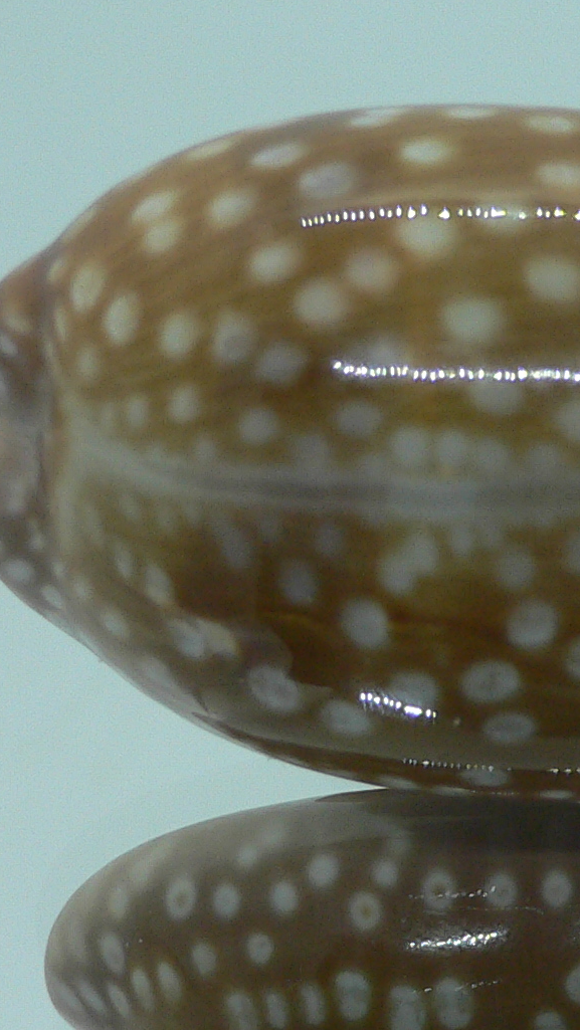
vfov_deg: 28.1
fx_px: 2049
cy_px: 633
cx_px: 550
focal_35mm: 75
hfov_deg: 15.9
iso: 100
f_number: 2.8
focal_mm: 4.6
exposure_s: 1/60
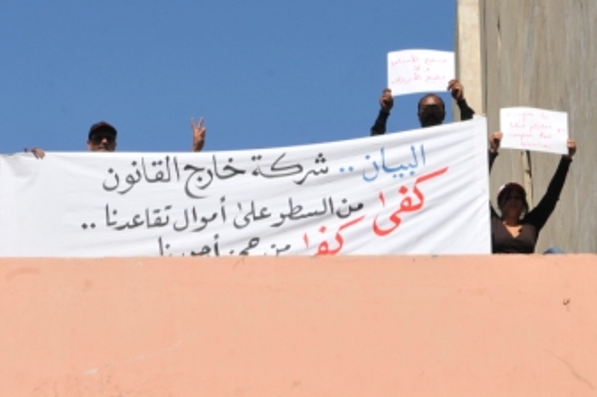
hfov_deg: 18.7
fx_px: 1817
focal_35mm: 110
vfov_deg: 12.5
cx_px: 271
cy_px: 191
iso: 250
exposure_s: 1/320
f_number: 11
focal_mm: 55
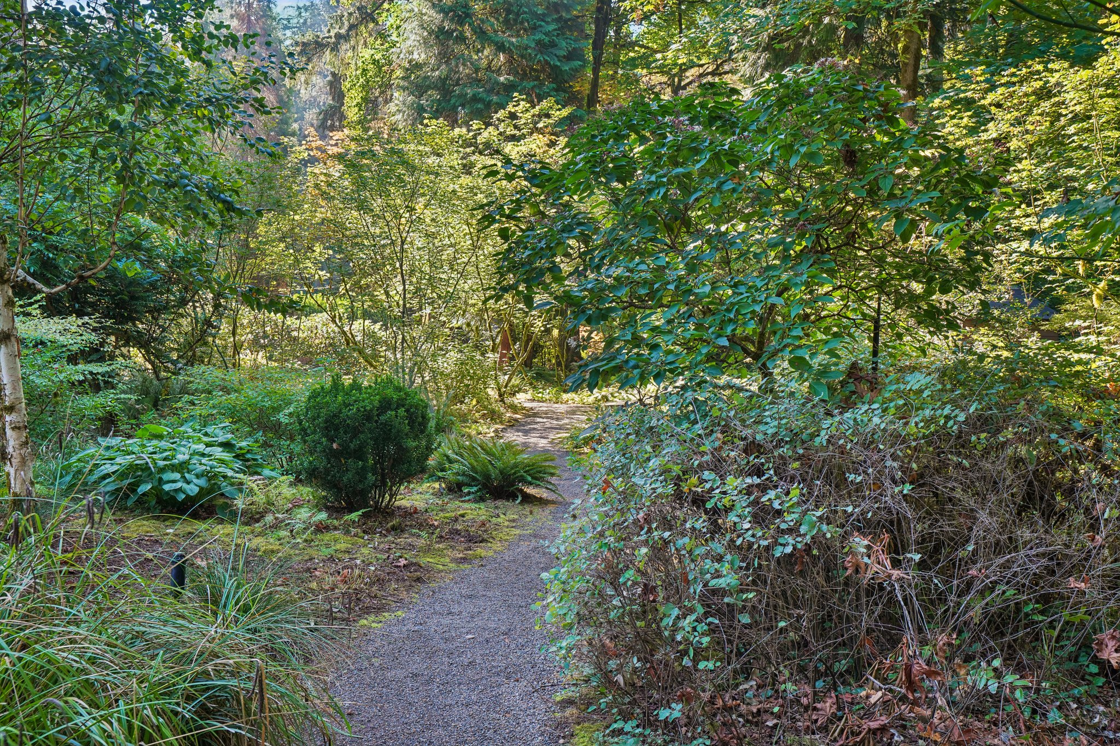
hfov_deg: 55.8
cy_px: 373
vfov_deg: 38.9
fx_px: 1058
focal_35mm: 34
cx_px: 560
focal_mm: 34
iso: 400
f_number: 8
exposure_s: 1/30
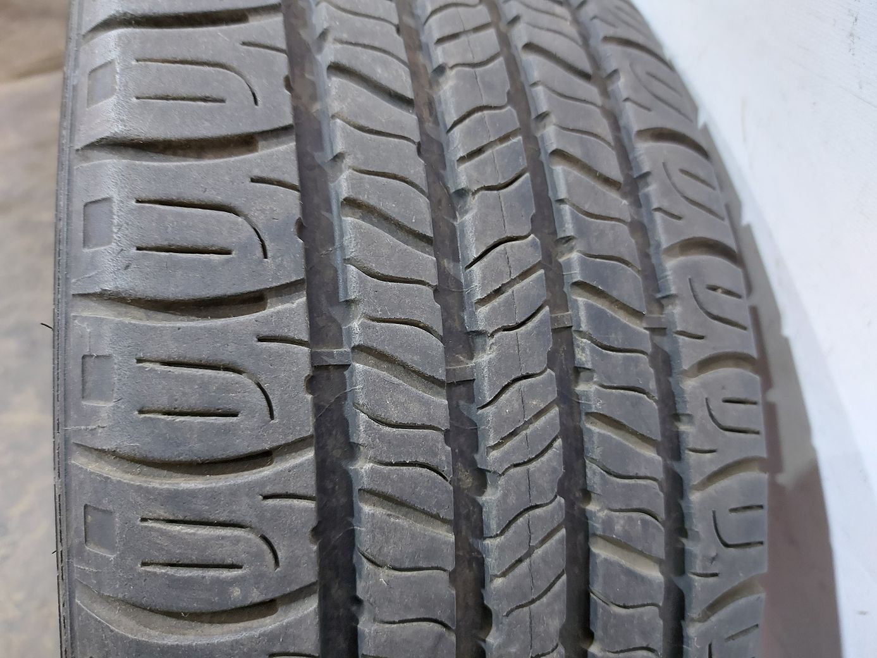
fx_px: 608
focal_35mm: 24
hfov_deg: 71.6
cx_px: 438
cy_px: 329
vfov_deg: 56.8
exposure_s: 1/25
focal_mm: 5.23
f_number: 1.8
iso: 250
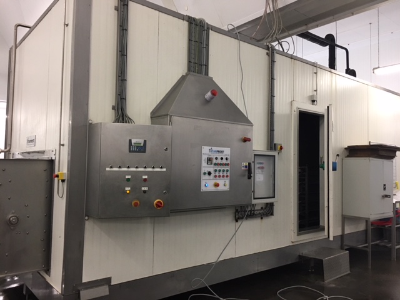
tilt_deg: +1.1
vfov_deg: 48.2
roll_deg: -1.2
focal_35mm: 29
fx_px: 335
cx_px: 200
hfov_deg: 61.7
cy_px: 150
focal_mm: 4.15
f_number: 2.2
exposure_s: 1/33
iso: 160
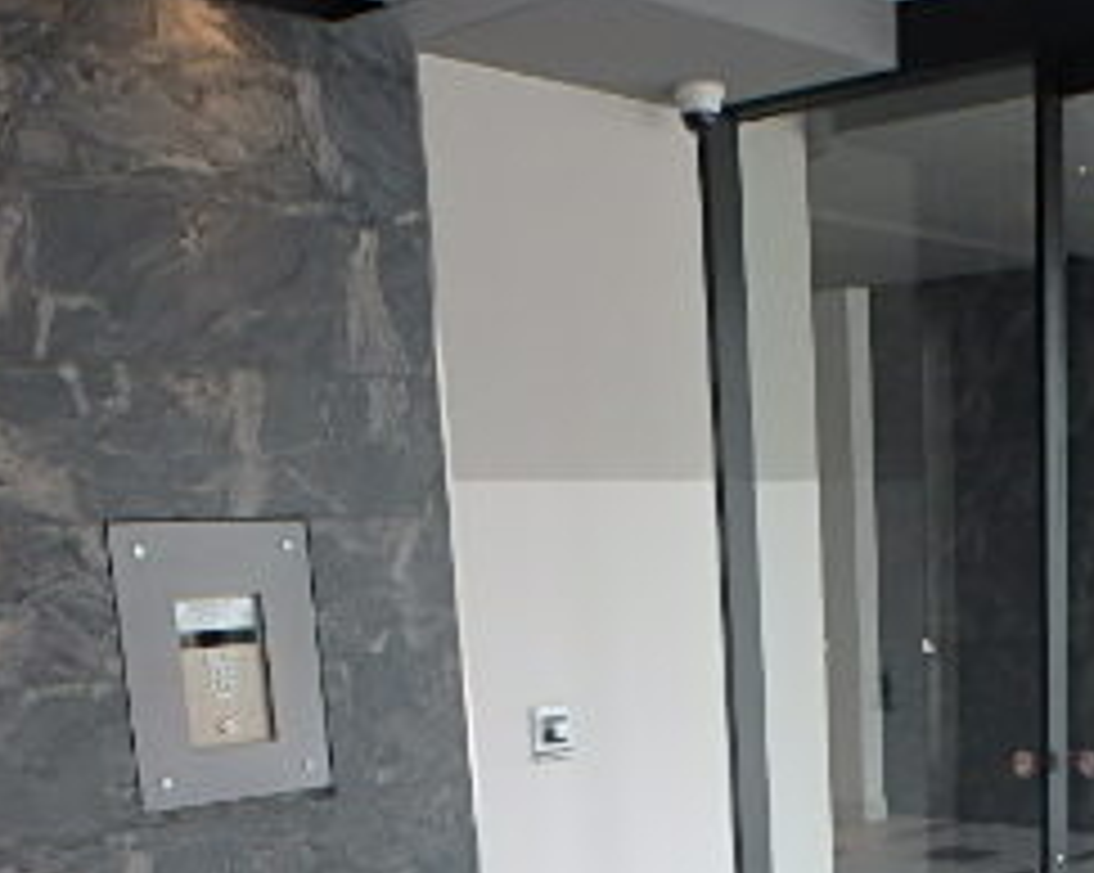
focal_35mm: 54
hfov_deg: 33.2
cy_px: 994
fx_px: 1747
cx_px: 959
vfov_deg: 25.7
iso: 200
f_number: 3.5
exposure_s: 1/60
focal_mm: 3.7
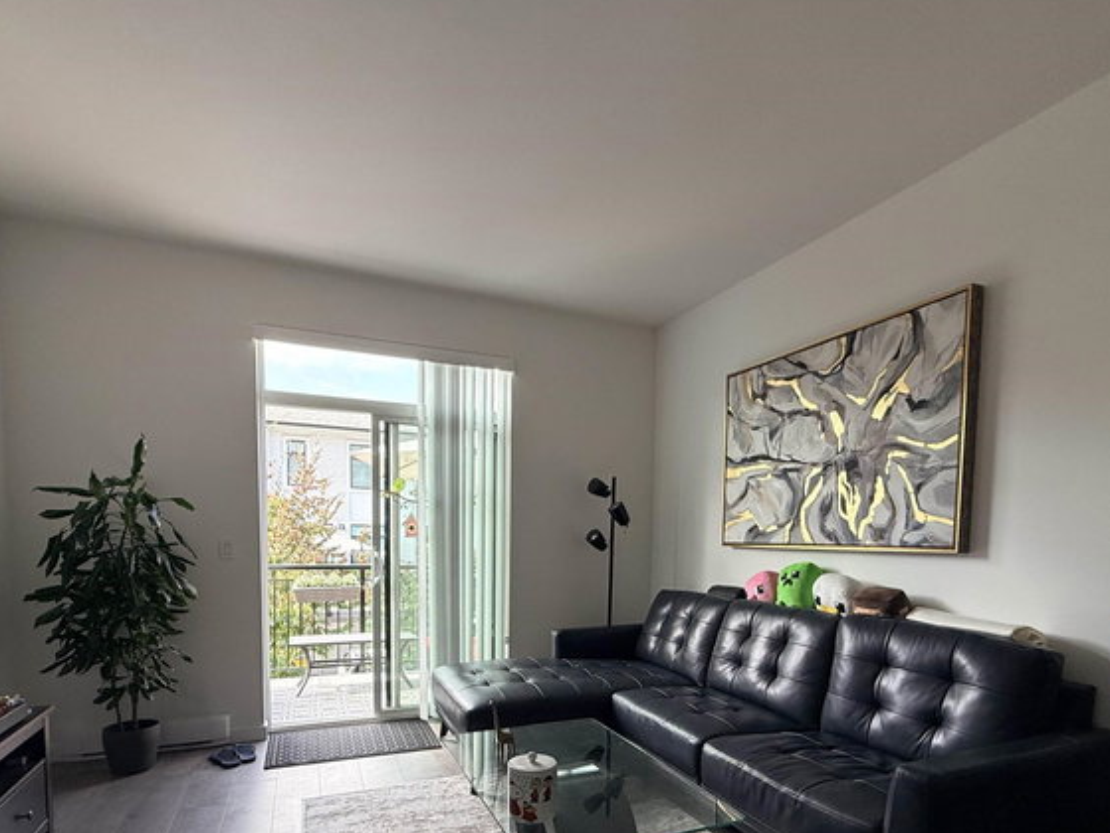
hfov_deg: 81.6
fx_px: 641
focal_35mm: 20
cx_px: 601
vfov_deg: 63.6
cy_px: 581
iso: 100
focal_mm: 2.22
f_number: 2.2
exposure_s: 1/99
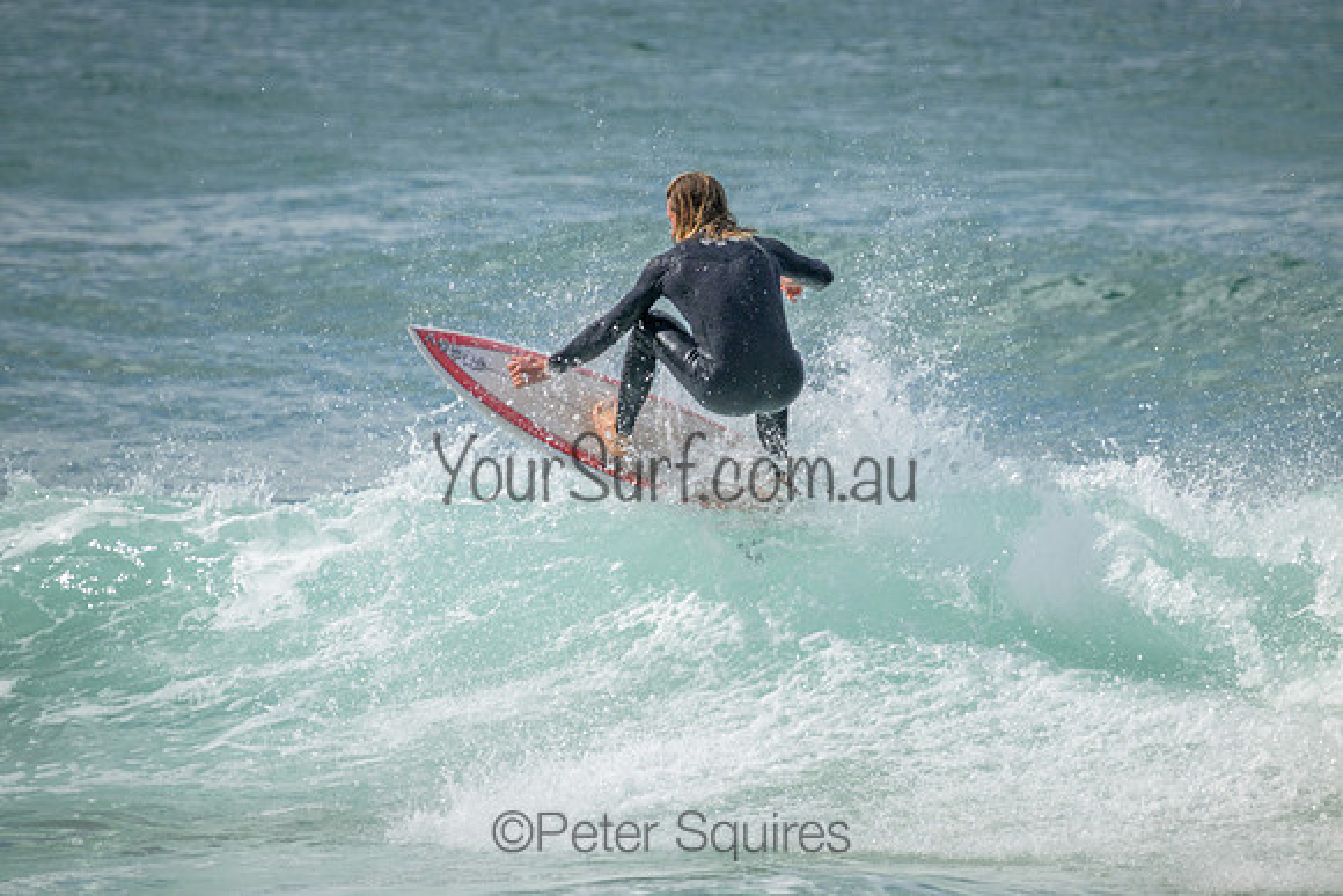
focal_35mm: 800
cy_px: 448
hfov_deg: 2.6
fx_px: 29850
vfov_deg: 1.7
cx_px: 672
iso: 1100
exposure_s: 1/1250
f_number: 11
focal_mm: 800
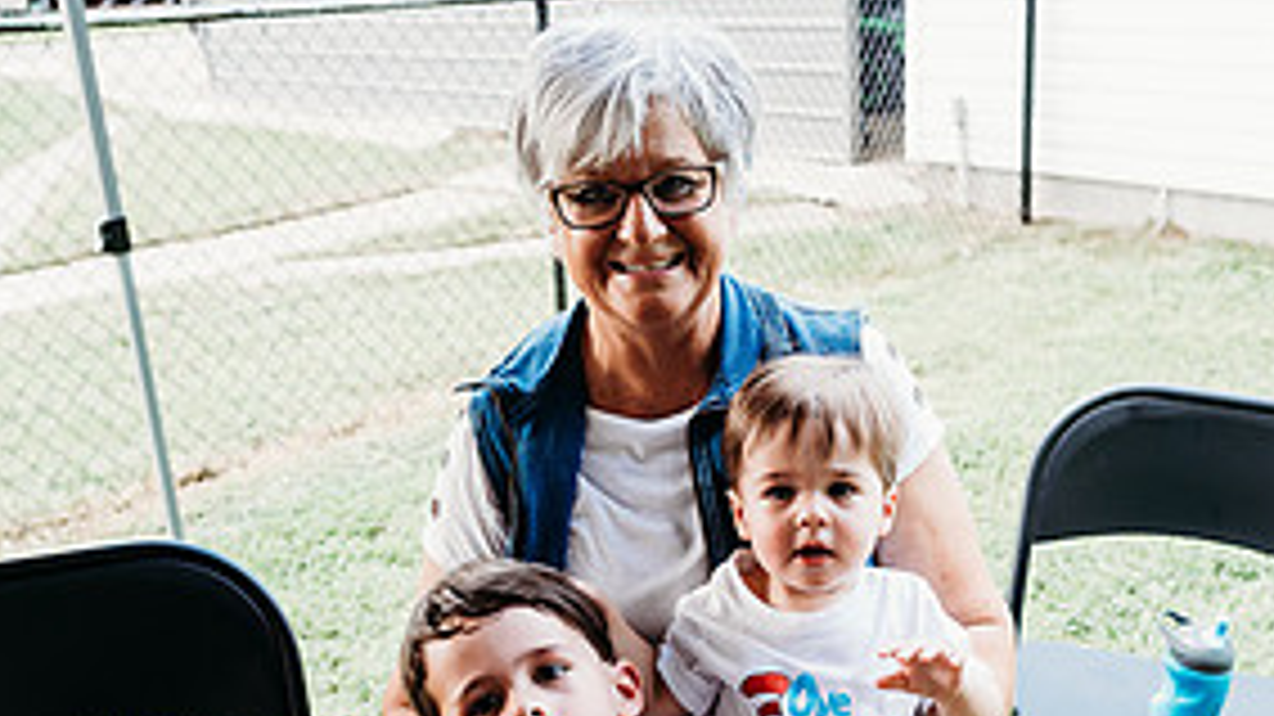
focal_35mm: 40
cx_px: 671
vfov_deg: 29.7
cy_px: 387
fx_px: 1351
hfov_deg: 50.5
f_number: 3.5
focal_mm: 24
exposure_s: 1/160
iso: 640
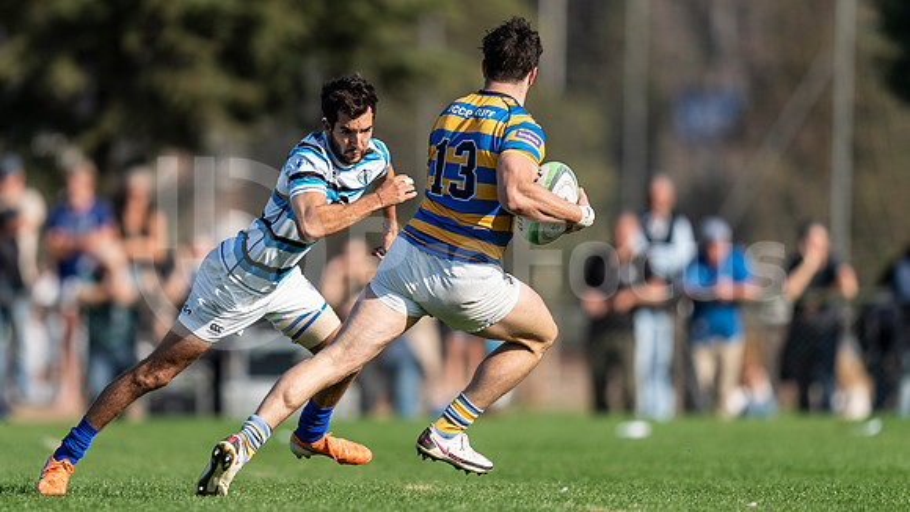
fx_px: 16984
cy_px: 224
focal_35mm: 704
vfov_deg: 1.7
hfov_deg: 3.1
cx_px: 264
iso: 100
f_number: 2.8
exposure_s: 1/1250
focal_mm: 400
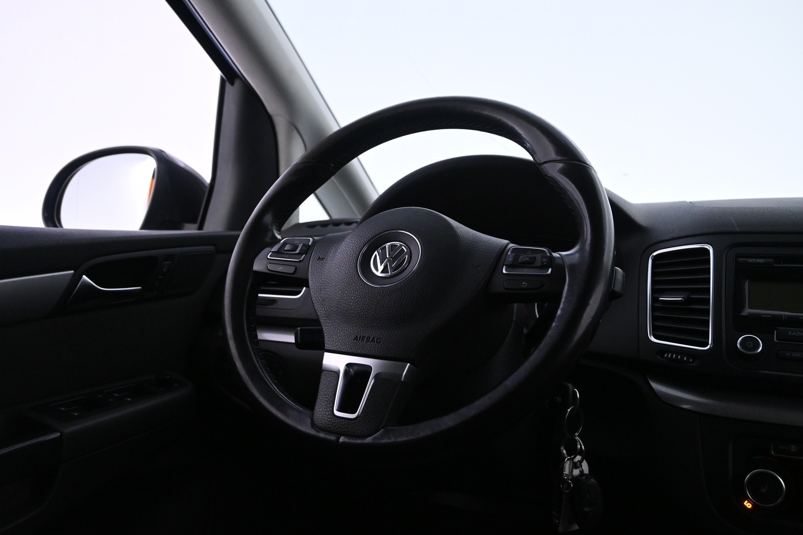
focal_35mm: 32
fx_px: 703
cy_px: 268
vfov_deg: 41.7
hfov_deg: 59.5
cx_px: 402
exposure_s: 1/50
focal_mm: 21
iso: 3200
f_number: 4
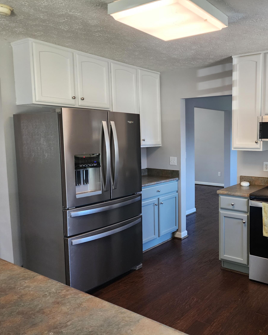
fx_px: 297
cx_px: 213
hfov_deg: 46.1
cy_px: 167
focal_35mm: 30
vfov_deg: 58.8
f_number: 1.8
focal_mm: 6.4
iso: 320
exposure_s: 1/120
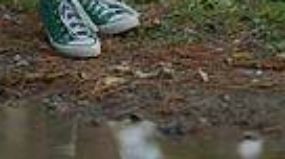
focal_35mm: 295
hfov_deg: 7.3
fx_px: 2226
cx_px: 82
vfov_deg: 4.0
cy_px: -305
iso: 160
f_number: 1.2
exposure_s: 1/500
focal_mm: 85
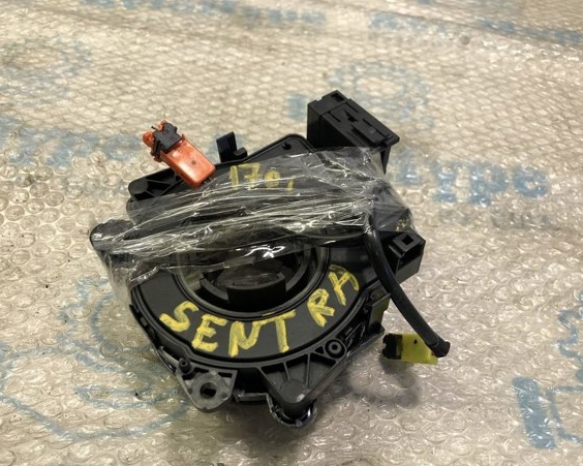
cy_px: 237
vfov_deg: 47.1
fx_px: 535
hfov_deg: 57.2
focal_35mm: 31
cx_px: 284
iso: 32
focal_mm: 4
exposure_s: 1/33
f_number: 1.8
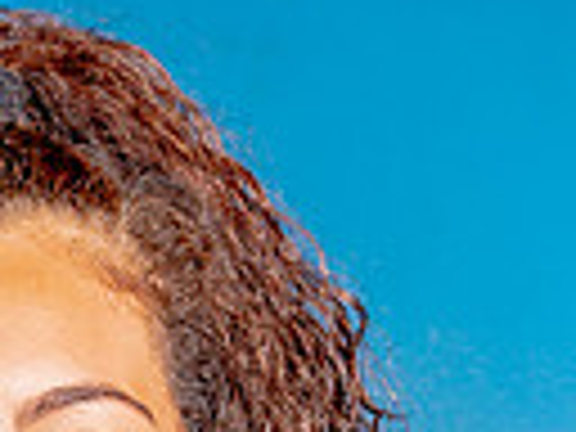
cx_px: -35
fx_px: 3694
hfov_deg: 8.8
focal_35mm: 222
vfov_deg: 6.4
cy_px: 1070
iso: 100
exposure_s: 1/125
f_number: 8
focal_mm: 40
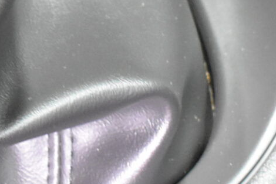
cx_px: 111
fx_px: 1816
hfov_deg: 8.7
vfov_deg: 5.5
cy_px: -347
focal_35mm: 237
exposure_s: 1/25
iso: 3200
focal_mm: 29
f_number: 4.2
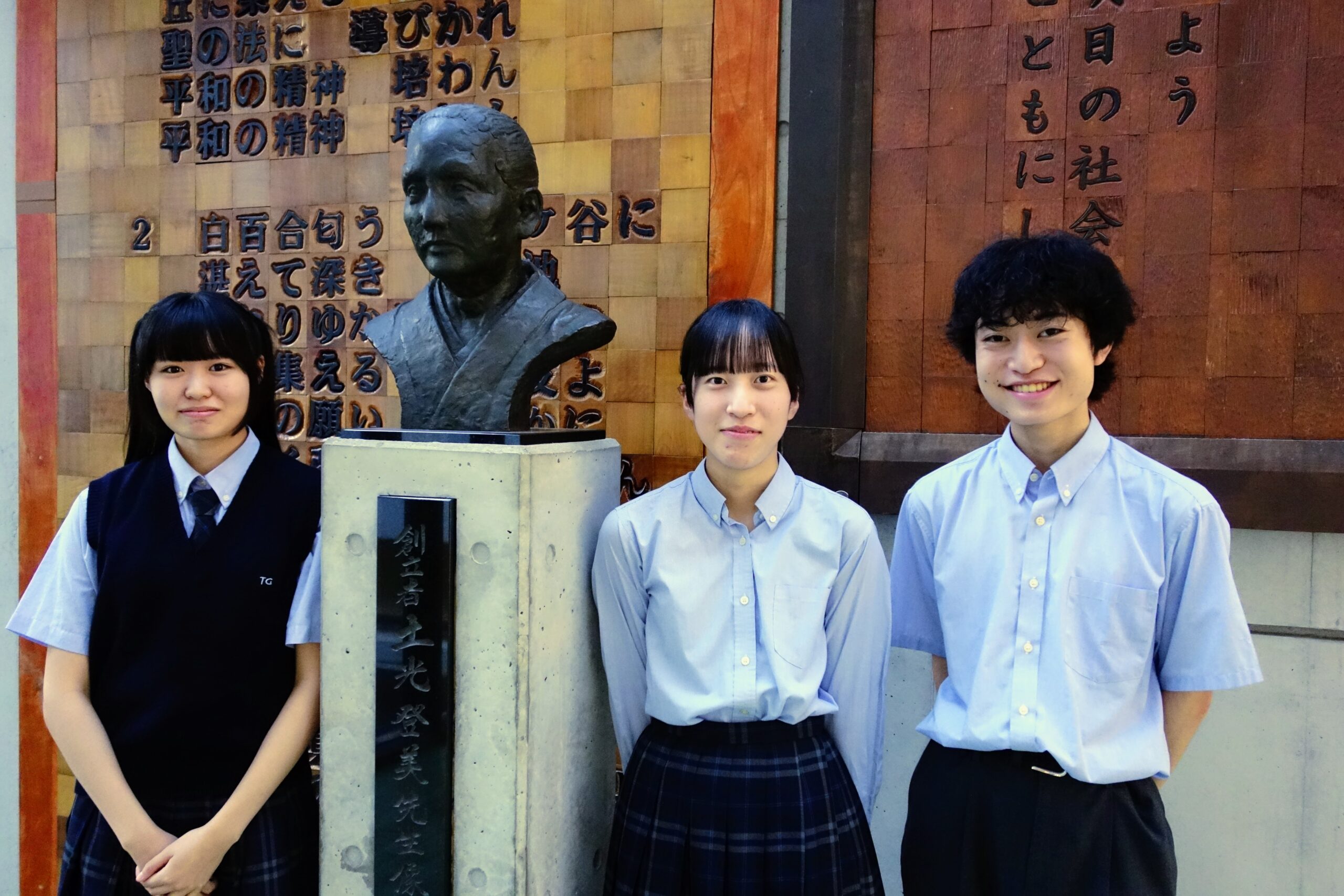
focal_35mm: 33
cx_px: 672
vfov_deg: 40.0
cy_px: 448
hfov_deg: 57.2
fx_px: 1232
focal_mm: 12.32
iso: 2000
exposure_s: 1/40
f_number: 2.5
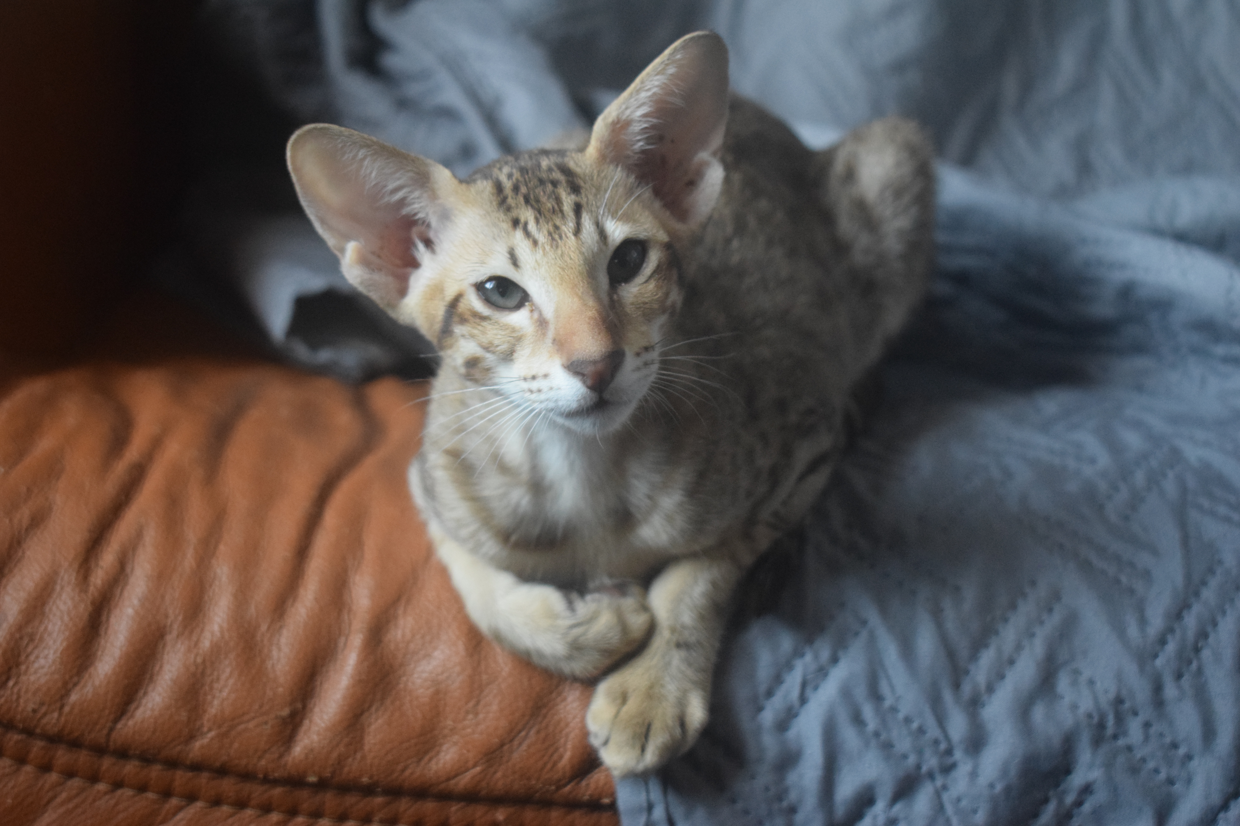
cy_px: 413
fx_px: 2067
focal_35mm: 60
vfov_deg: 22.6
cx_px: 620
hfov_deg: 33.4
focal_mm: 40
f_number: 5
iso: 3200
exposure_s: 1/60
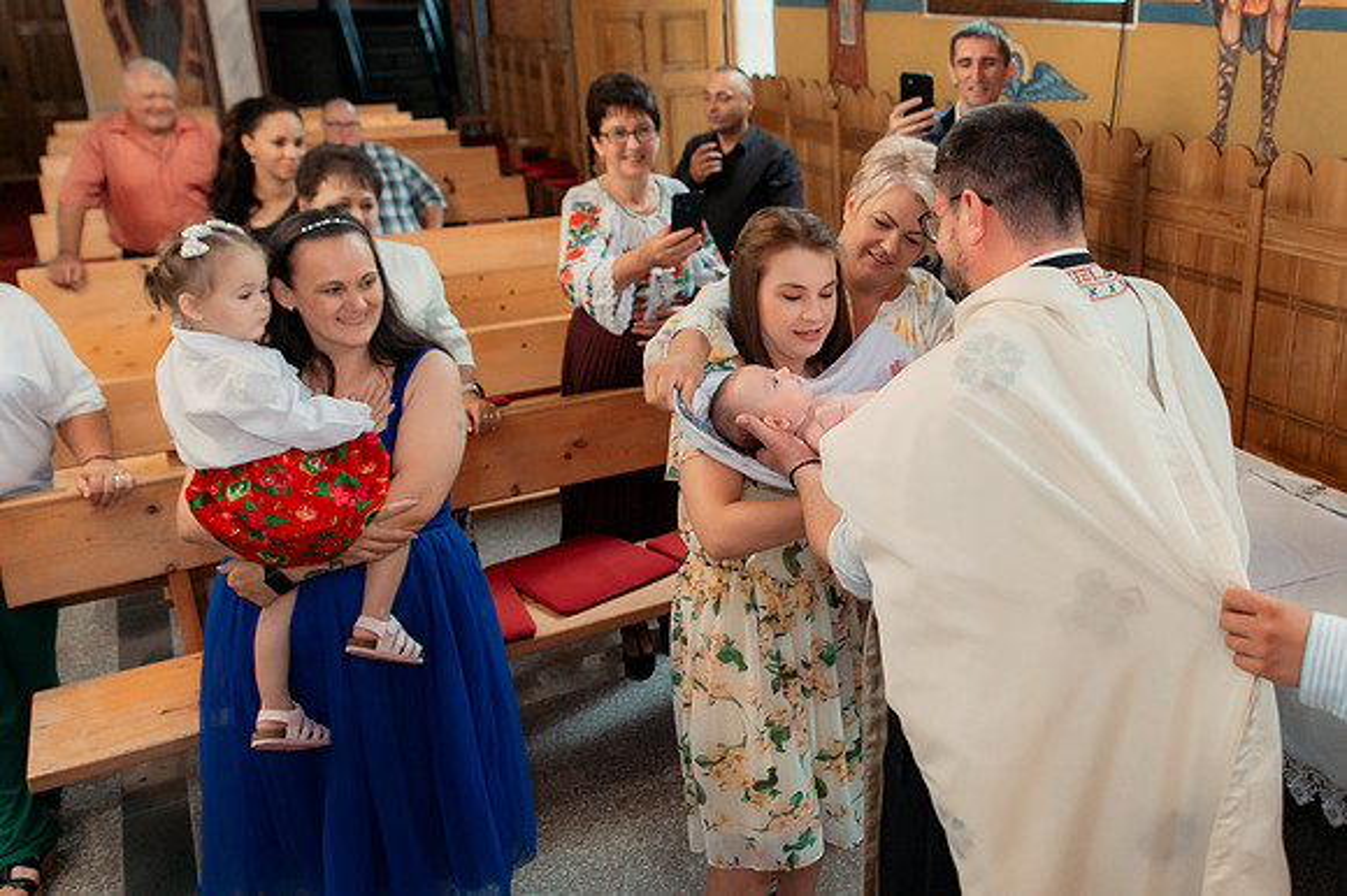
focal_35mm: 33
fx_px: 1229
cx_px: 888
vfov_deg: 39.9
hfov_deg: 56.3
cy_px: 354
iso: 2000
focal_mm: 24
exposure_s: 1/250
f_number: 3.5
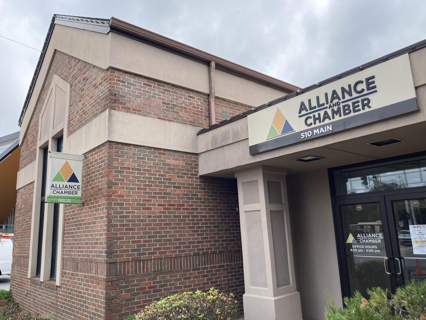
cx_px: 213
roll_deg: +0.9
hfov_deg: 63.4
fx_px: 345
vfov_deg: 49.7
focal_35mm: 28
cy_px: 160
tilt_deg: +12.2
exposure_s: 1/1033
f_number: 1.8
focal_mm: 3.99
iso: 20
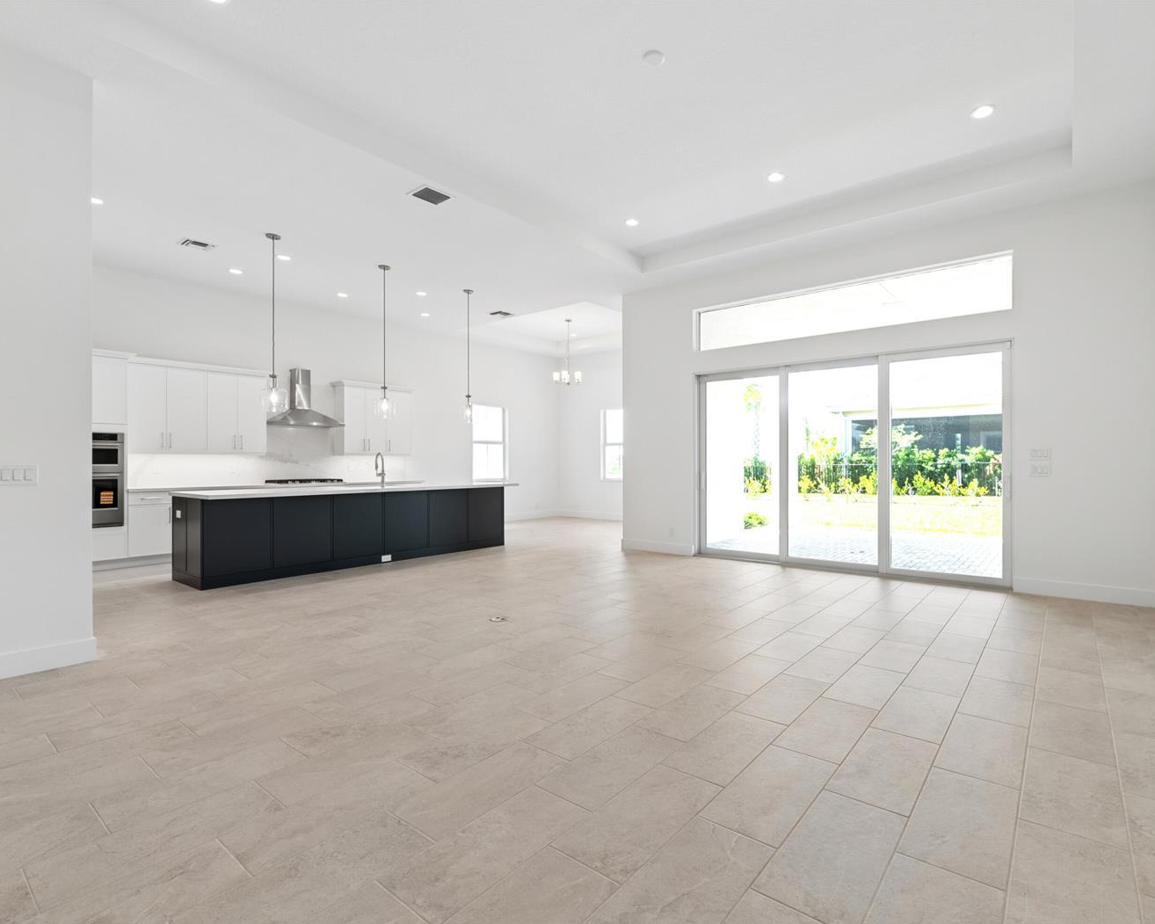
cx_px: 662
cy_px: 467
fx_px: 547
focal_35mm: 16
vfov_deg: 80.4
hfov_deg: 92.5
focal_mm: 14
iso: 100
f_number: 9
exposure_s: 1/20
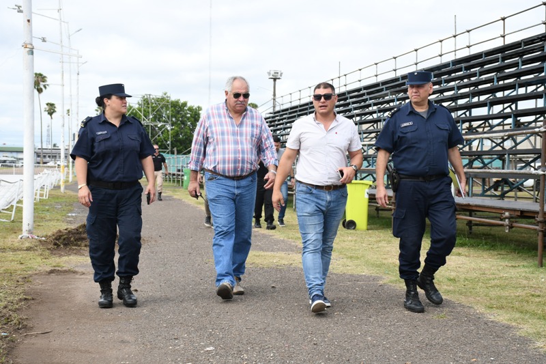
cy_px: 182
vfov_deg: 21.6
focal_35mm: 63
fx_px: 955
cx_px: 273
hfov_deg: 31.9
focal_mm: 42
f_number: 6.3
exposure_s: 1/800
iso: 400
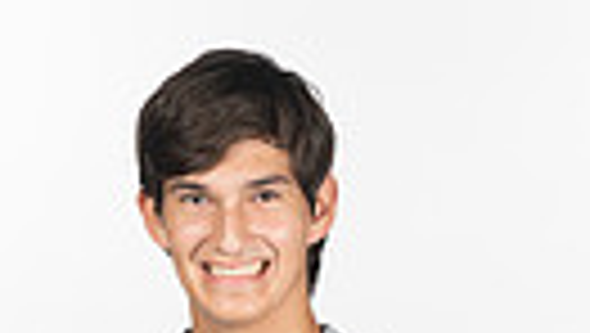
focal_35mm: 208
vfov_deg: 5.5
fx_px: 3257
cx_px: 243
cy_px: 940
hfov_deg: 10.3
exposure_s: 1/500
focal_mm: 58
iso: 200
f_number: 7.1
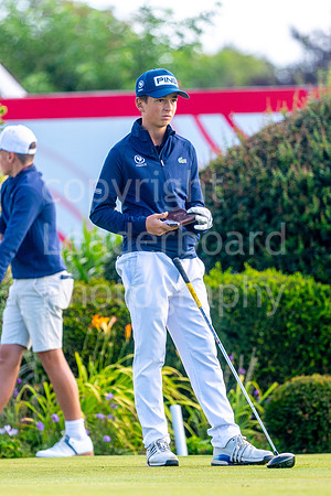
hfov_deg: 3.1
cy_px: 248
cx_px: 166
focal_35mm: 450
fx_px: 6206
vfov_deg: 4.6
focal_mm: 300
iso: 320
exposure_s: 1/1000
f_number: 4
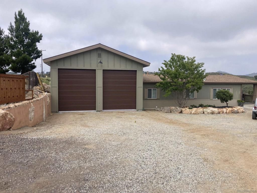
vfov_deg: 49.7
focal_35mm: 28
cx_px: 128
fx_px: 208
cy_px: 96
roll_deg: +0.1
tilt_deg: -3.9
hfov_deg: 63.4
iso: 20
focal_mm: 3.99
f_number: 1.8
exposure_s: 1/1621
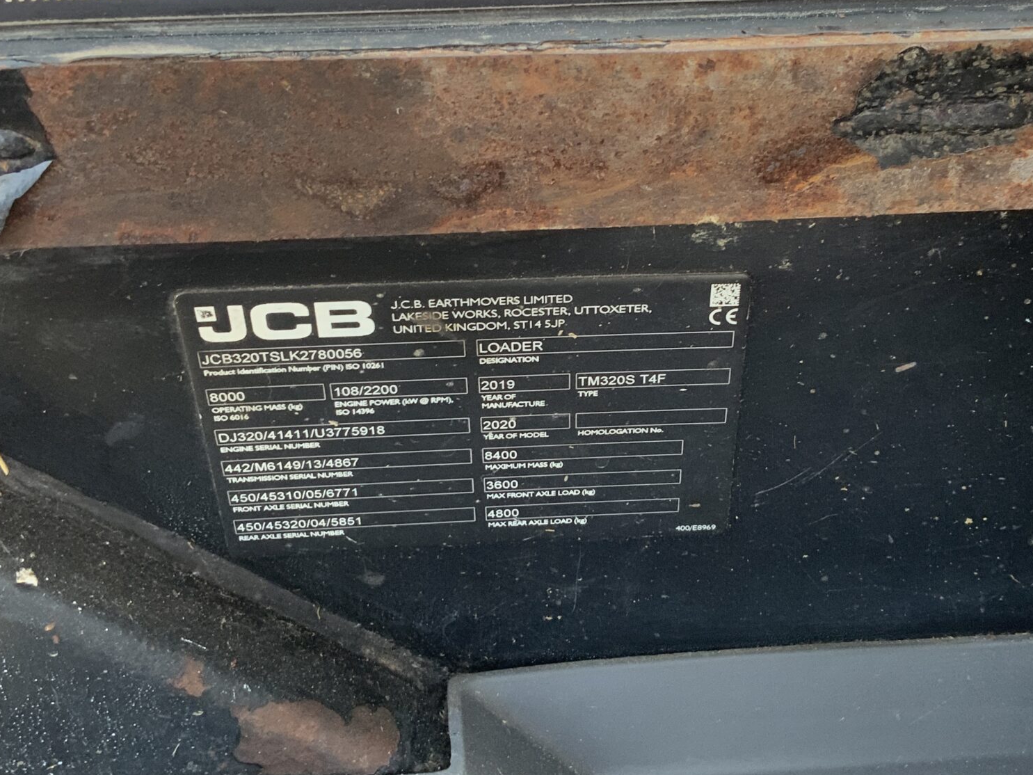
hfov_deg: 38.1
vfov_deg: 29.1
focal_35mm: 50
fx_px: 1492
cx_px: 607
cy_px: 383
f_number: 1.8
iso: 64
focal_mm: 3
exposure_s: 1/122
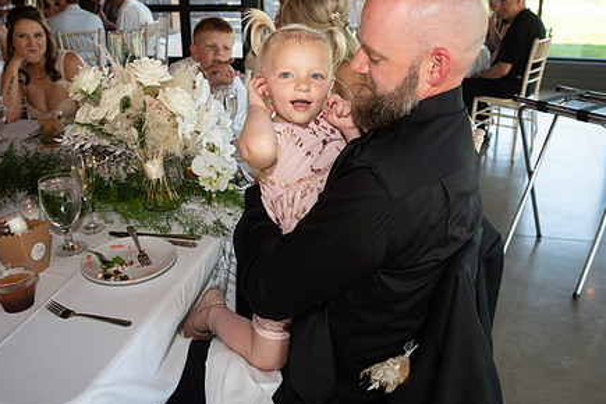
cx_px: 308
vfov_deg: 41.0
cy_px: 169
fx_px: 539
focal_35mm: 32
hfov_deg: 58.7
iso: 200
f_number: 5
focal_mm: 24
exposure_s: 1/100
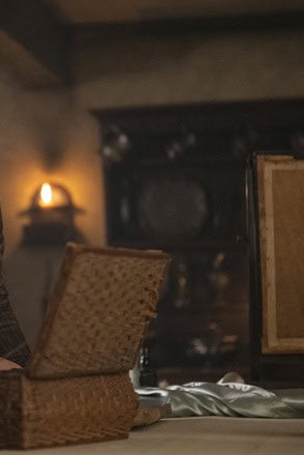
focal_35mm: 116
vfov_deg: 17.6
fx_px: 1467
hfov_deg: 11.7
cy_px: 206
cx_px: -2
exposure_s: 1/125
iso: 5000
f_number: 2.8
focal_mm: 70
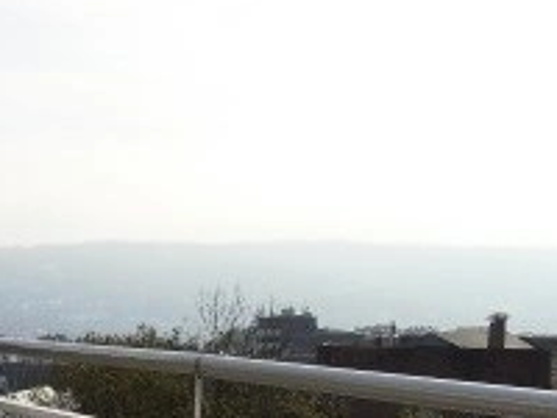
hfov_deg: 20.5
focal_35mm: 84
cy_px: 387
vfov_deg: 17.3
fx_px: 1352
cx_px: -240
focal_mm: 5
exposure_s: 1/1250
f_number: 4.5
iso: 160
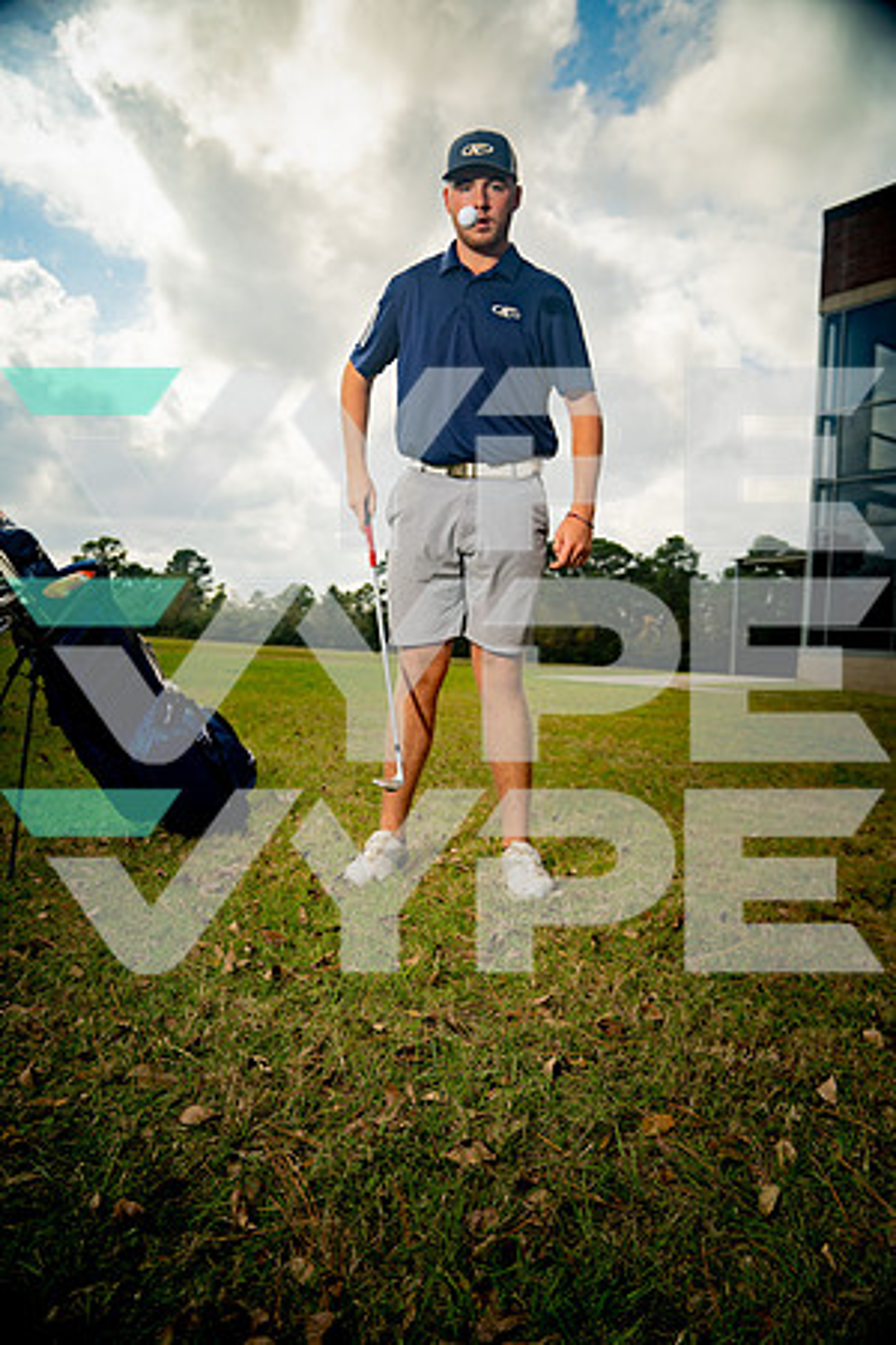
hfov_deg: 49.6
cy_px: 672
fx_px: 971
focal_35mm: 26
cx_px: 448
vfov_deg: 69.4
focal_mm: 26
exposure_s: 1/250
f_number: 4.5
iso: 160
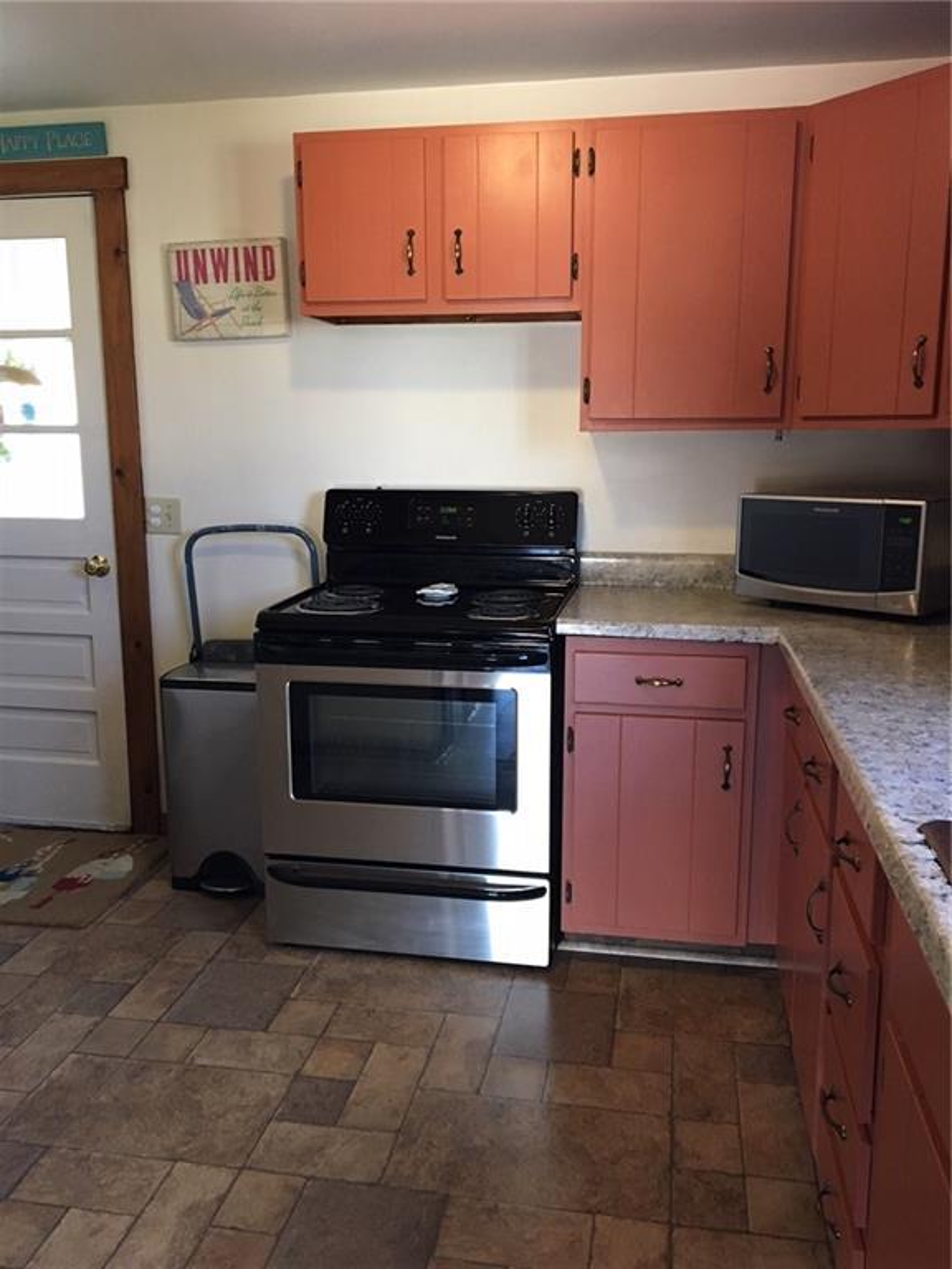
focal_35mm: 29
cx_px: 476
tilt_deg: -10.8
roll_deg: +0.7
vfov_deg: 61.7
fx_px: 1063
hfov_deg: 48.2
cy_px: 634
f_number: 2.2
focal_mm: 4.15
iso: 100
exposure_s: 1/30
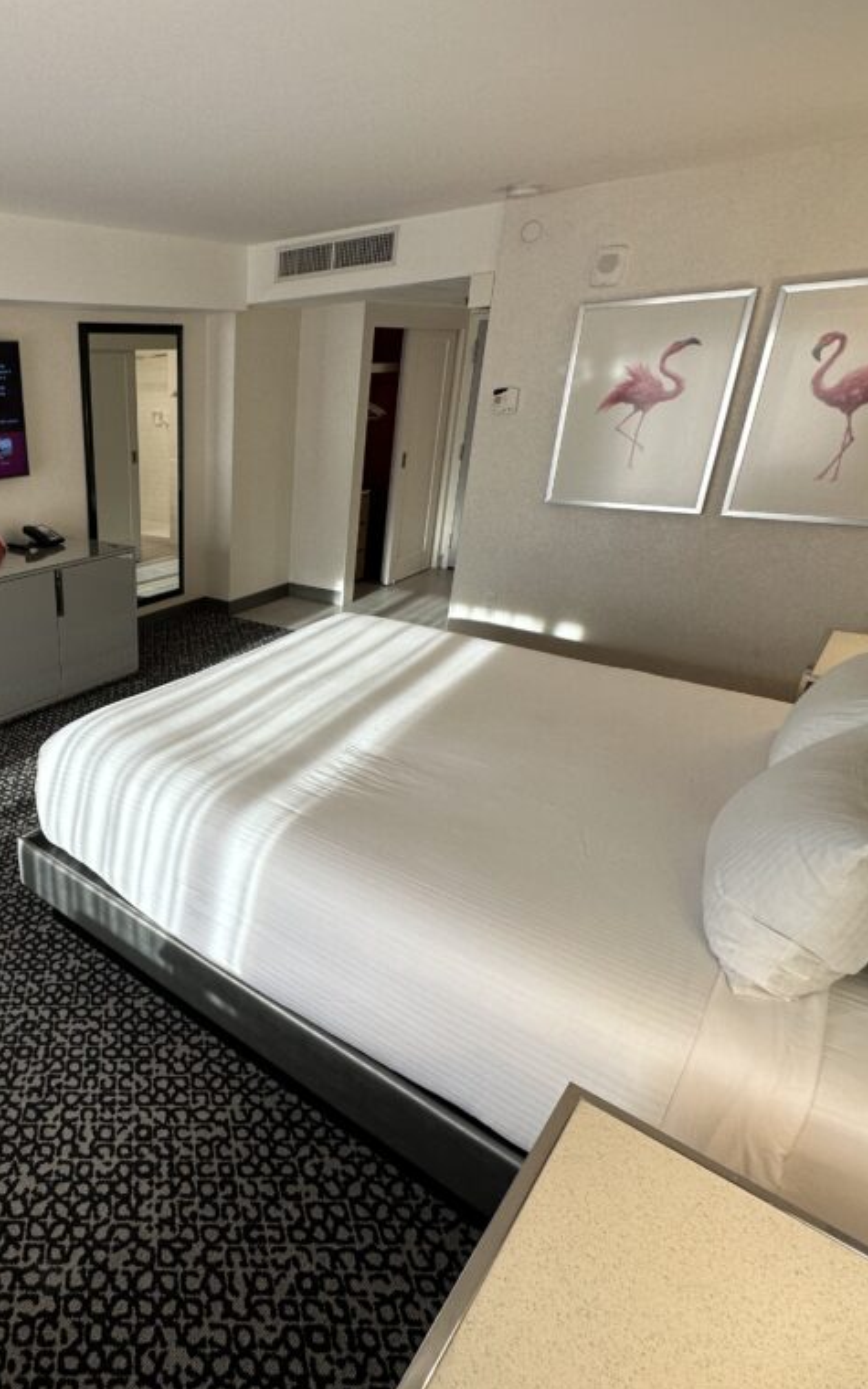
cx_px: 111
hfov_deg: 53.4
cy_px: 694
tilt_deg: -22.1
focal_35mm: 20
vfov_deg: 85.1
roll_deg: +2.1
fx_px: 757
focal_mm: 2.22
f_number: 2.2
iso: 80
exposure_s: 1/120
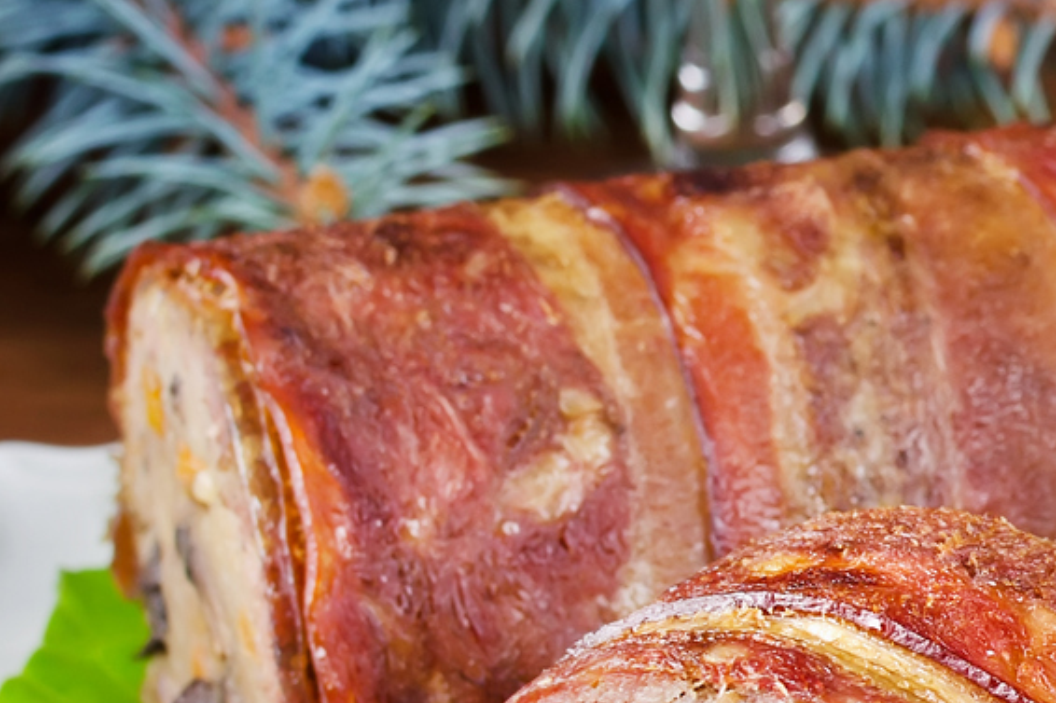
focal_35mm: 197
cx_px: 1521
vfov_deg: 7.0
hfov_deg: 10.2
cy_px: 432
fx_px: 5773
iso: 100
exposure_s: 1/125
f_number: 7.1
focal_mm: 35
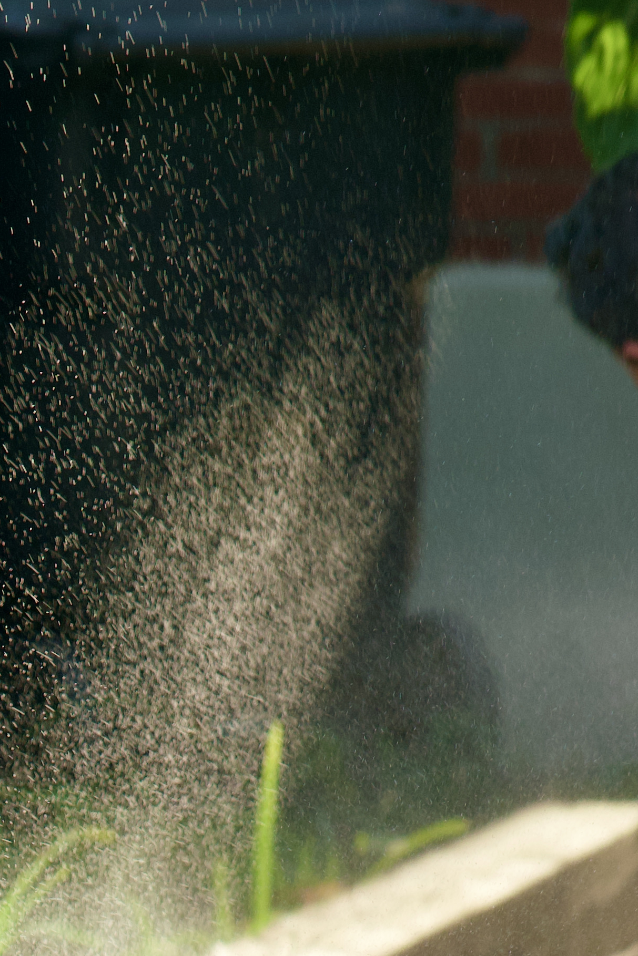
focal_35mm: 459
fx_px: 12198
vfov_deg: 4.5
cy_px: 1517
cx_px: -403
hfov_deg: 3.0
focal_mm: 105
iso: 200
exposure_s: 1/250
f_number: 4
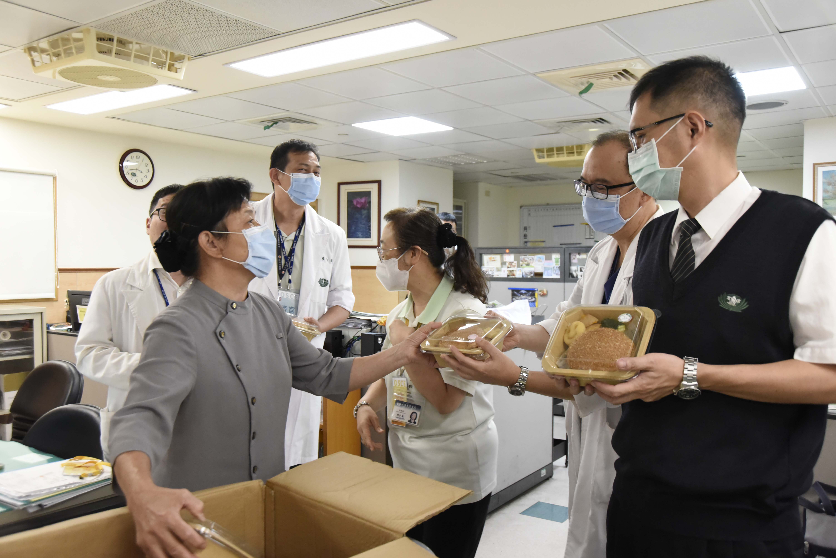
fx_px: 743
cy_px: 279
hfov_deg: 58.7
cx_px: 418
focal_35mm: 32
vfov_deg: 41.1
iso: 6400
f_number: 7.1
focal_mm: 32
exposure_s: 1/200
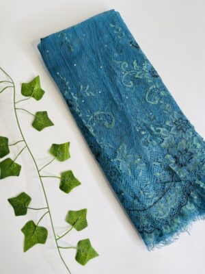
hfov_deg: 53.1
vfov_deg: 67.3
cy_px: 137
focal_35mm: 26
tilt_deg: -78.0
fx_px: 205
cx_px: 102
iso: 40
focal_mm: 5.1
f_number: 1.6
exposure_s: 1/121
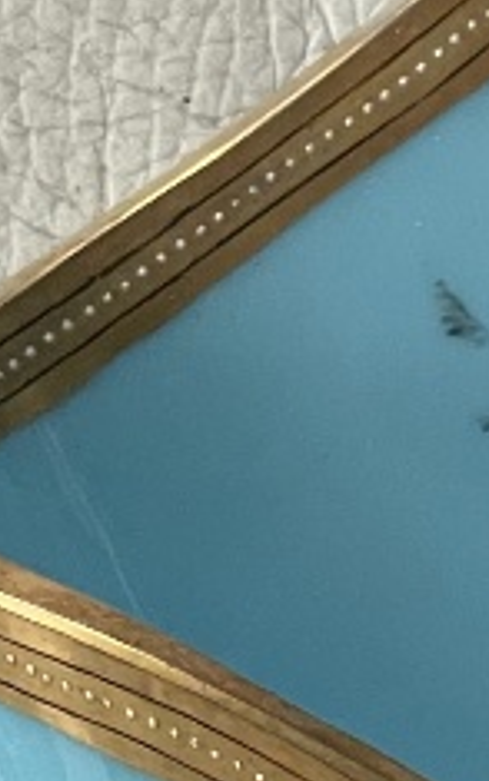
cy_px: 891
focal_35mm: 281
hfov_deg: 4.5
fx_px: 5988
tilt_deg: -75.6
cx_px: 1374
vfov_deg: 7.4
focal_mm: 6
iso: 200
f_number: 2
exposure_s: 1/89
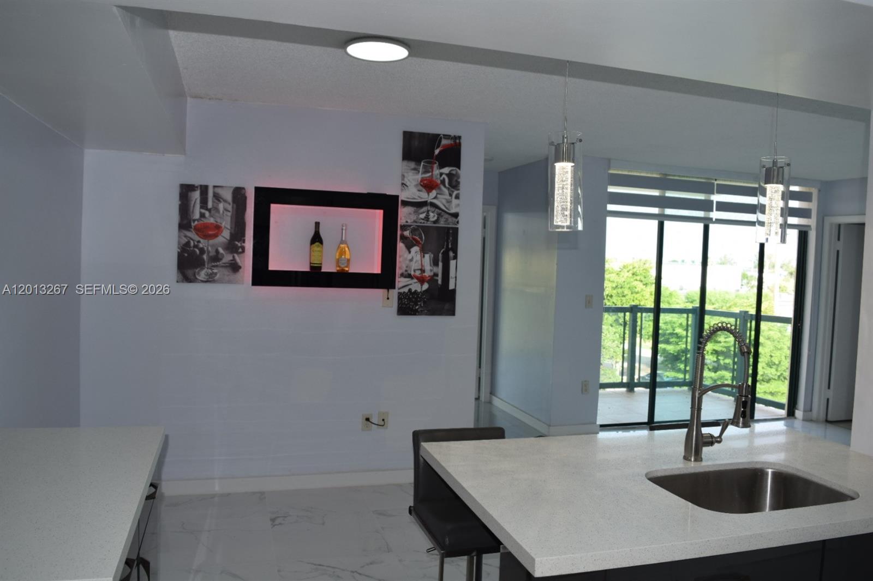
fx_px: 655
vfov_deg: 47.9
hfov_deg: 67.4
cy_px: 290
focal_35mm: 27
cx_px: 436
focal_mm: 18
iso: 200
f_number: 5.6
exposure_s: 1/125
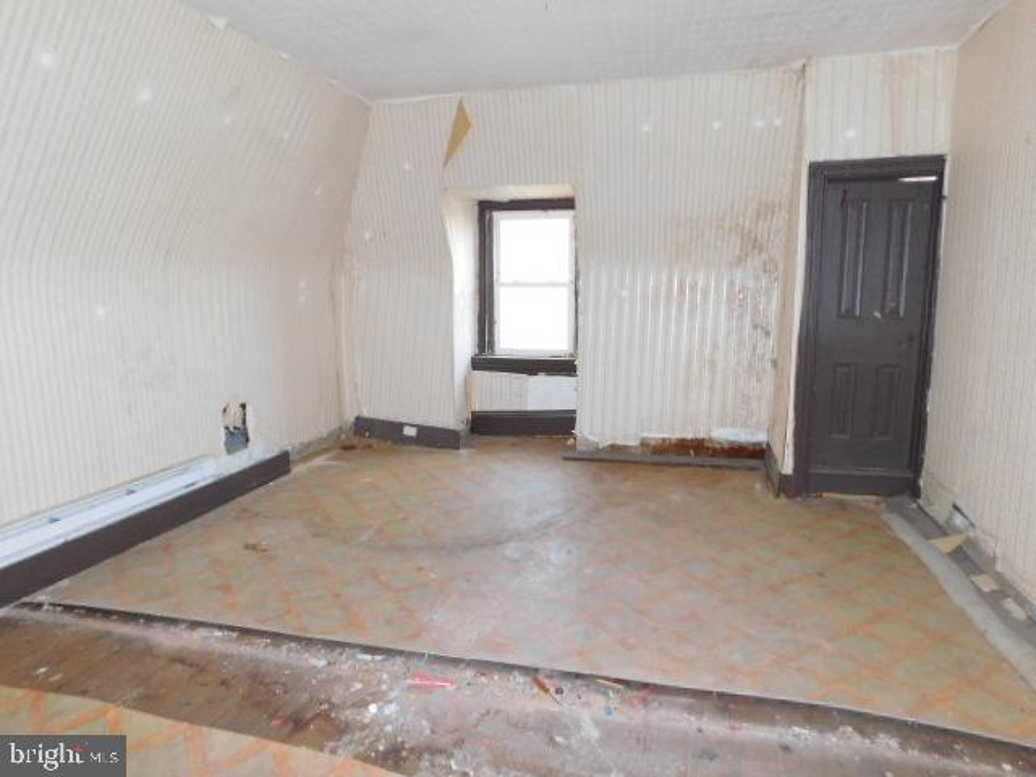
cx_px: 518
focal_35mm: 23
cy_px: 388
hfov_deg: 73.9
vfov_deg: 58.9
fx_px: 688
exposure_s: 1/30
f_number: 3
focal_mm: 4
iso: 250
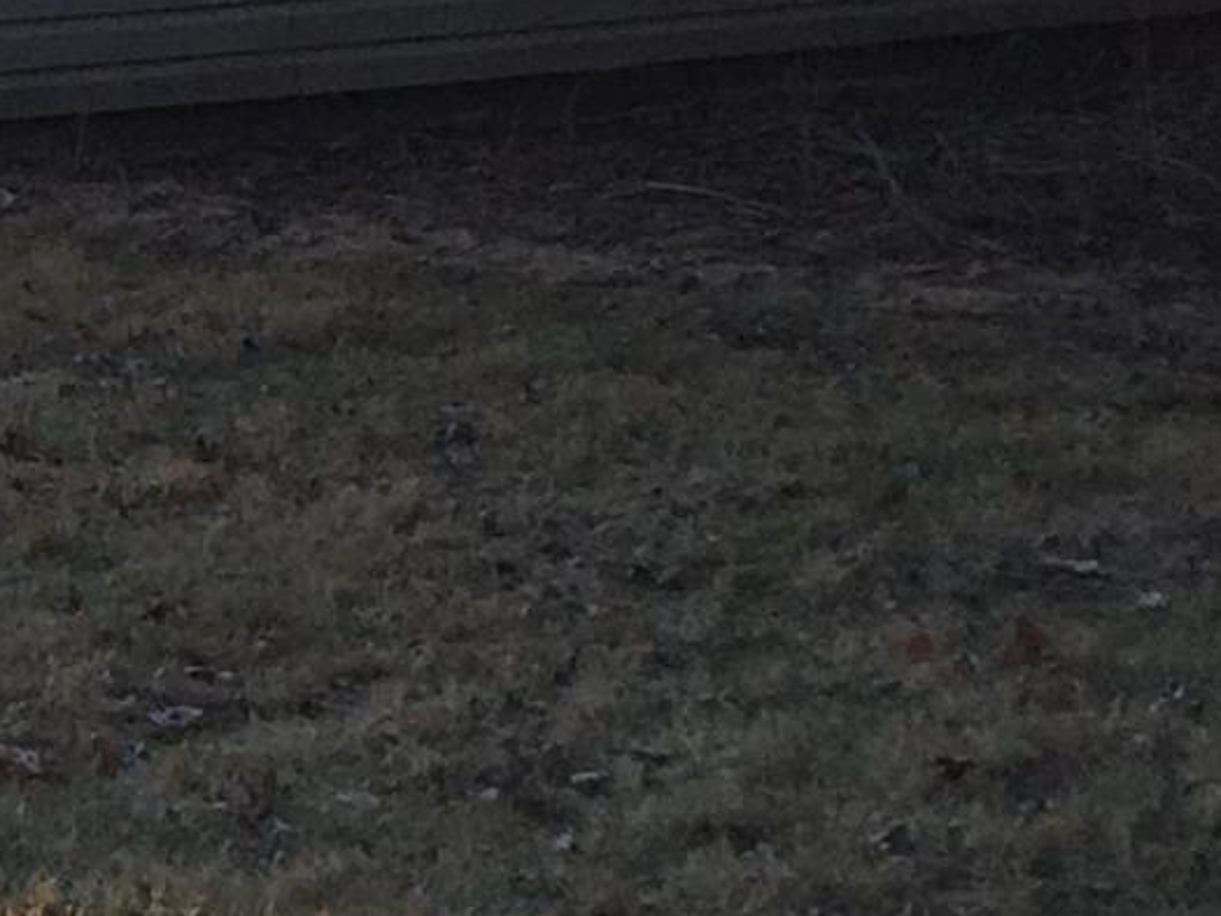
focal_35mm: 166
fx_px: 5855
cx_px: -1354
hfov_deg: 10.7
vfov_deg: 8.9
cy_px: 378
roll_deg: +1.6
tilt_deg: -7.7
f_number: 2.2
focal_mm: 4.15
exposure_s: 1/366
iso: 32
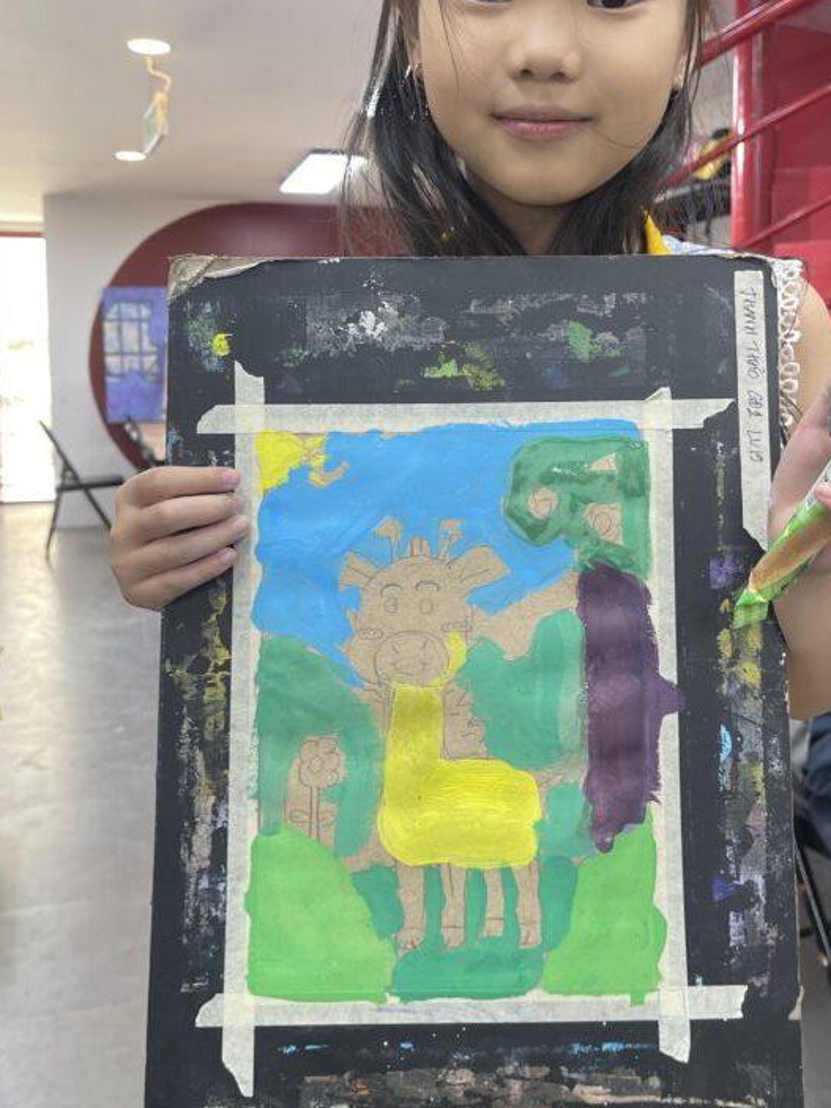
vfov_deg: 49.8
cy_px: 446
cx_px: 501
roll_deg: +1.2
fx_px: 1185
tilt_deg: -3.1
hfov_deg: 38.5
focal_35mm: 37
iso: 100
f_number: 1.6
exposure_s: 1/100
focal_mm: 5.1
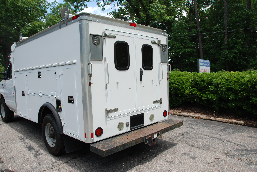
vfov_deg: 48.0
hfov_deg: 67.3
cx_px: 128
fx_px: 193
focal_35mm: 27
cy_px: 86
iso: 100
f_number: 7.1
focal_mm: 18
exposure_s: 1/200
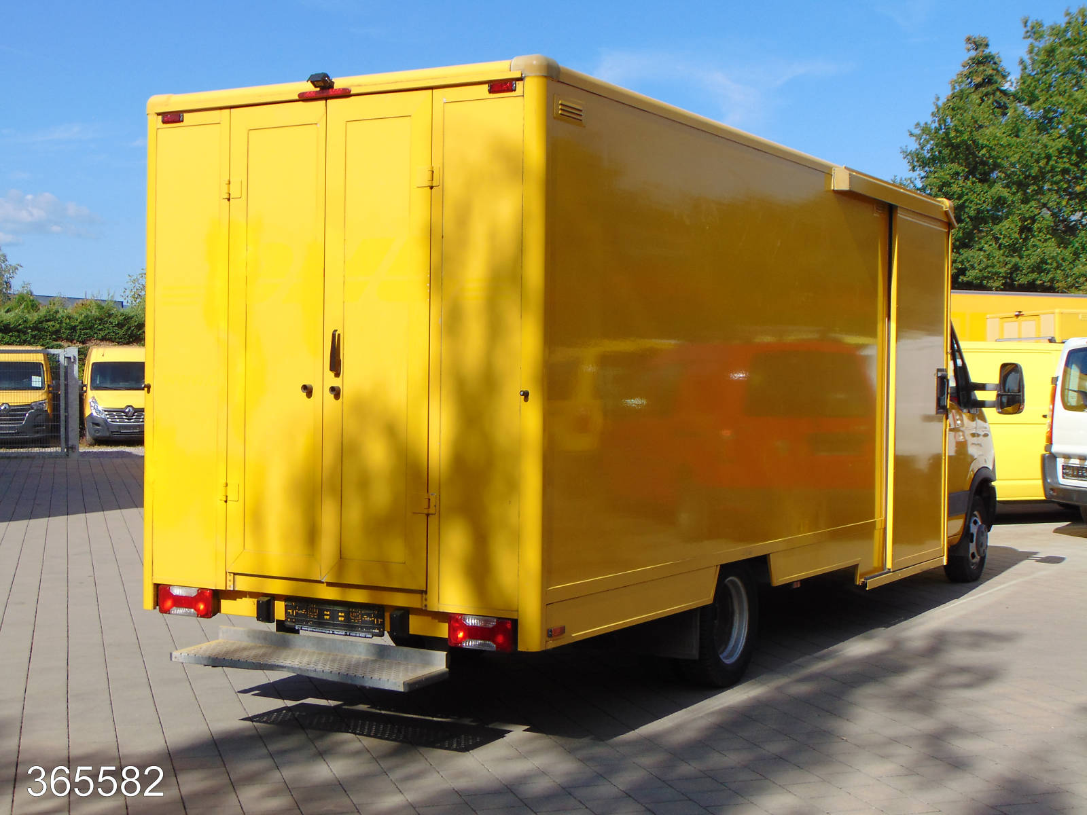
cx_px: 544
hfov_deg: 38.2
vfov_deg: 29.1
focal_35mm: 50
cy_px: 408
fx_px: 1570
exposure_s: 1/640
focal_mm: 9
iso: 80
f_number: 3.5
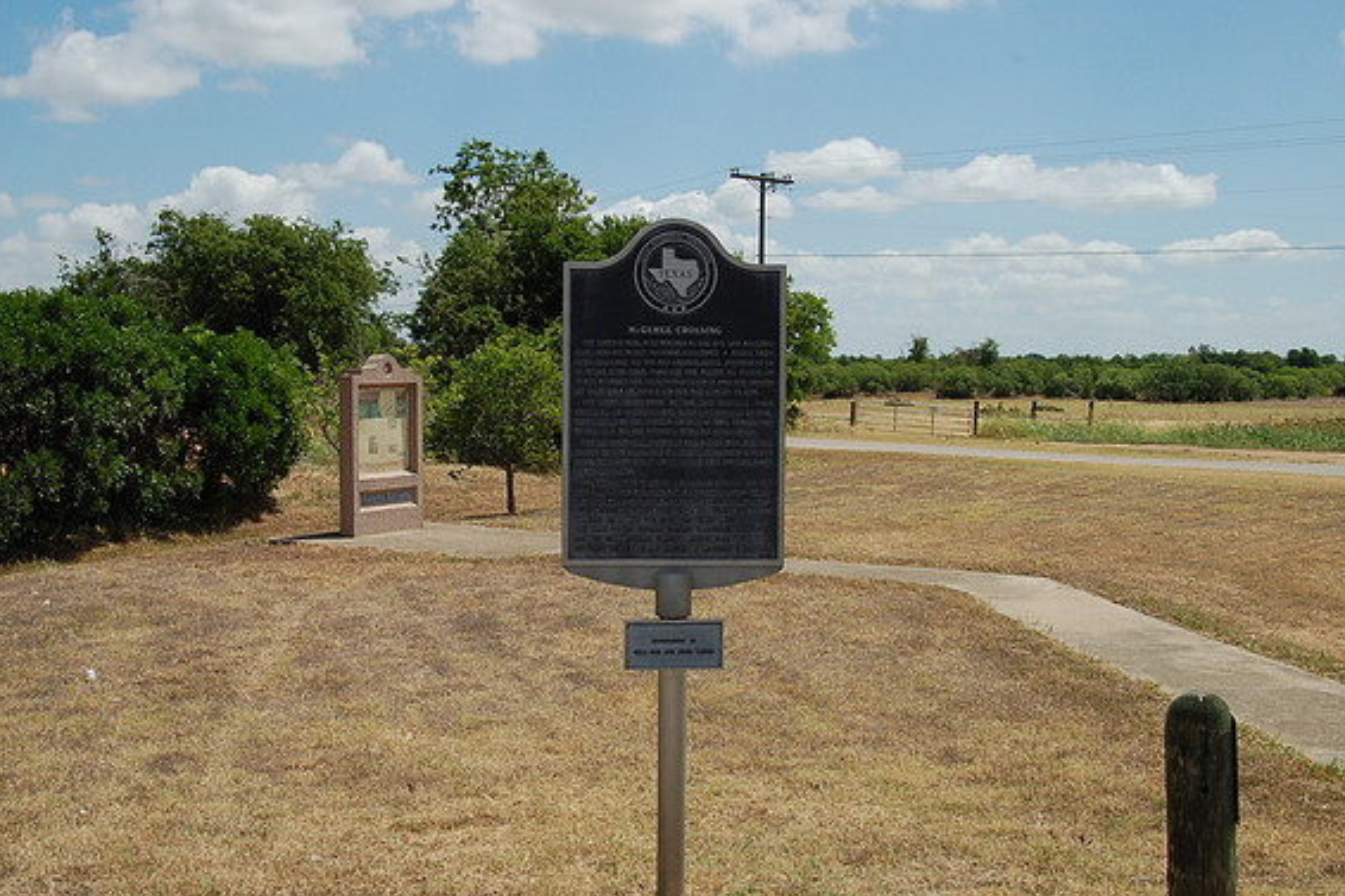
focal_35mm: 43
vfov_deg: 31.2
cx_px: 682
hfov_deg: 45.4
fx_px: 1606
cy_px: 454
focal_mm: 28
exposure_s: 1/500
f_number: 14
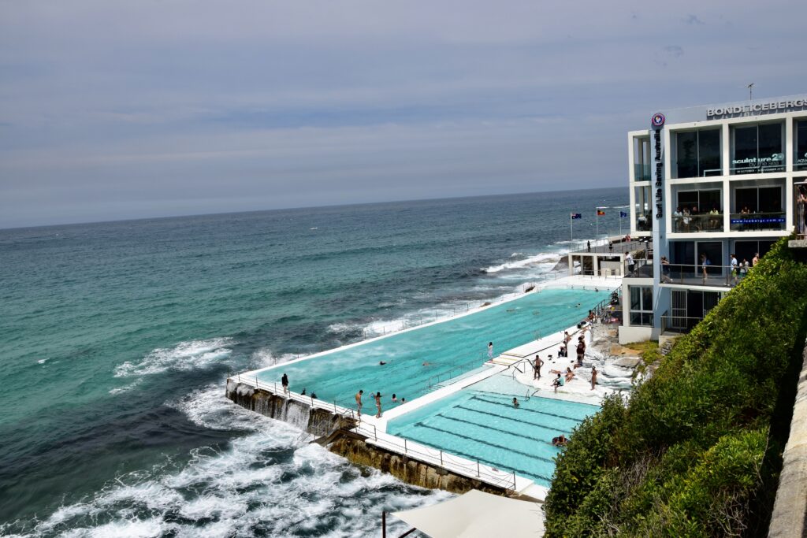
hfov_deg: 67.4
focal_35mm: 27
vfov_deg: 47.9
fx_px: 605
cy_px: 269
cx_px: 404
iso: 220
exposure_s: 1/500
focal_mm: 18
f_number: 11
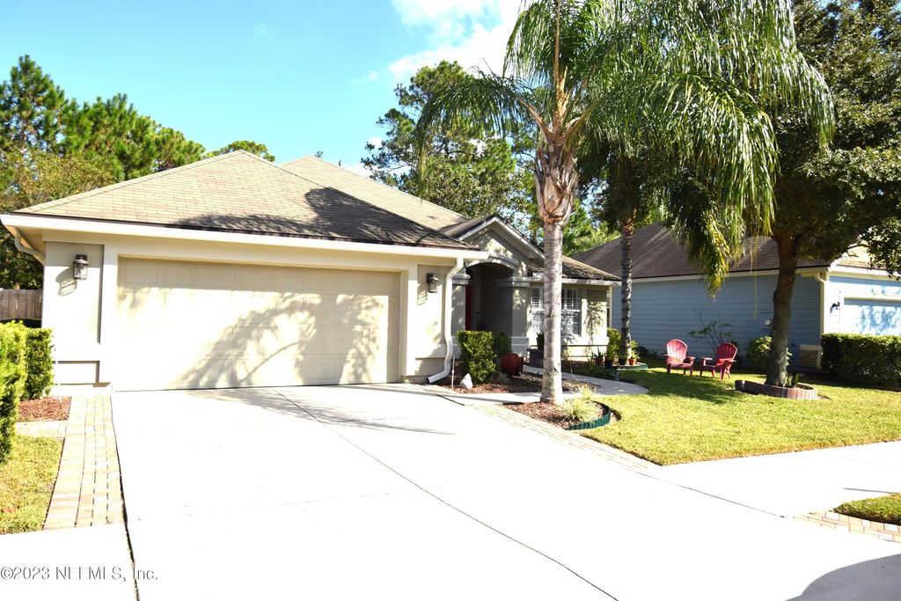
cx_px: 450
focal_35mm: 27
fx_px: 676
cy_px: 300
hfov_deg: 67.4
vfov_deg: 47.9
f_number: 10
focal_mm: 18
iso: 100
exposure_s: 1/200
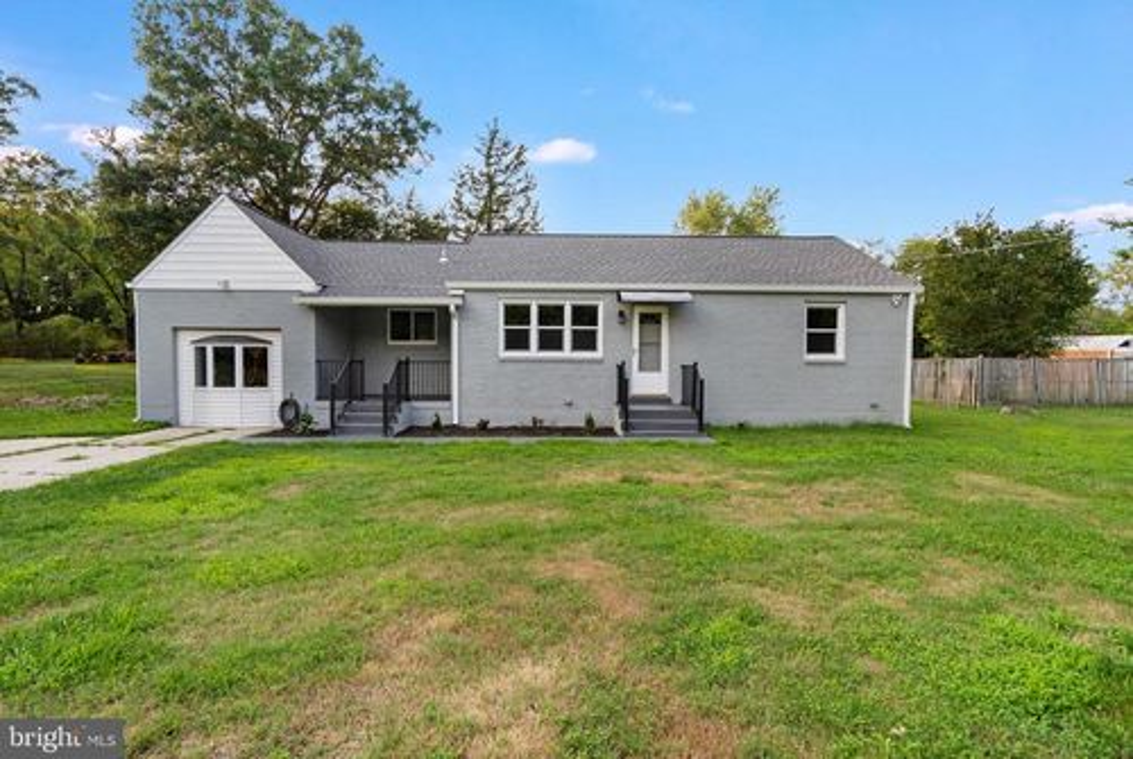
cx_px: 566
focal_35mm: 18
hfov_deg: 89.9
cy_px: 380
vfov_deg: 67.6
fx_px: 567
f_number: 6.3
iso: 640
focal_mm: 18
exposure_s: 1/100
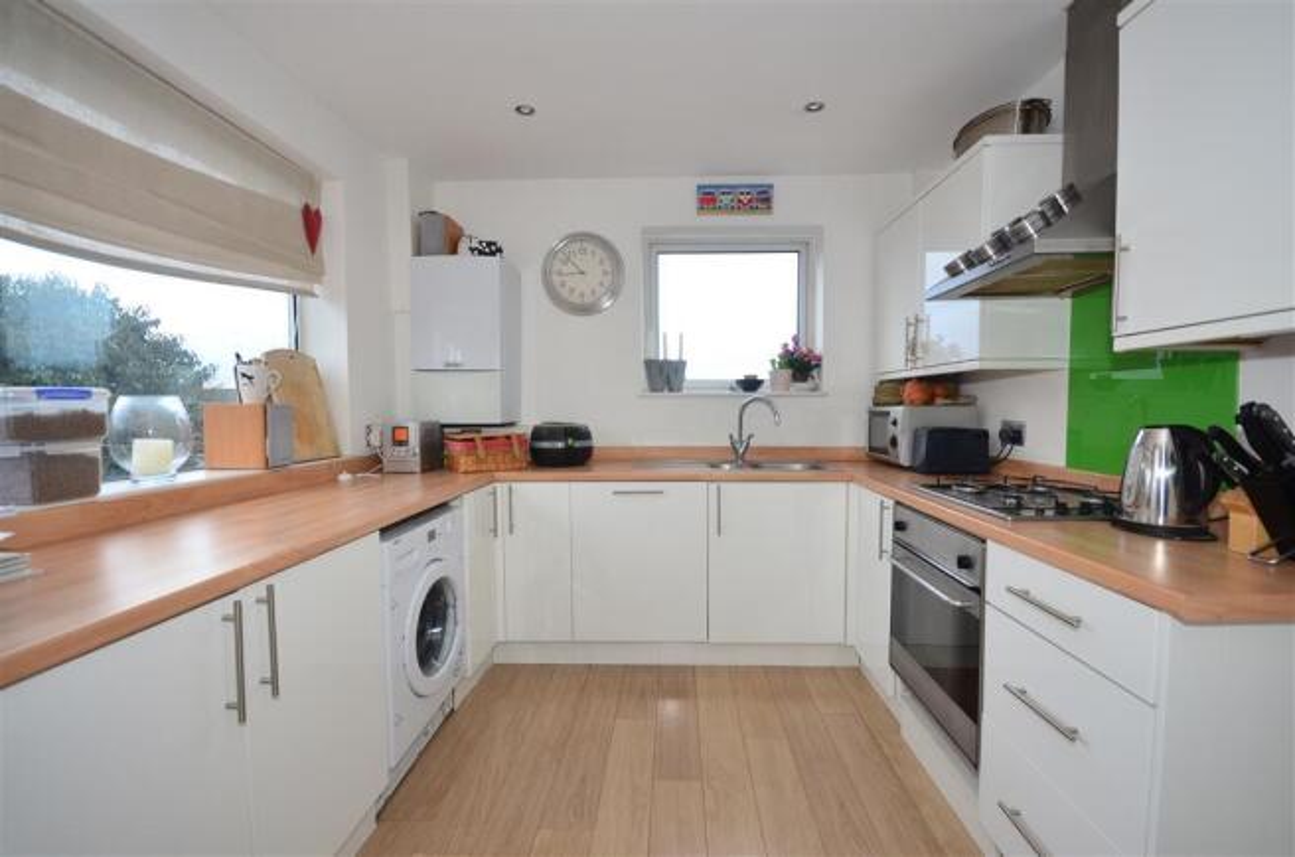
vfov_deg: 77.0
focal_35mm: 15
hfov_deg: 100.5
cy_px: 428
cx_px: 648
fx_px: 538
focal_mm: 10
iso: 640
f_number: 6.3
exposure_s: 1/25
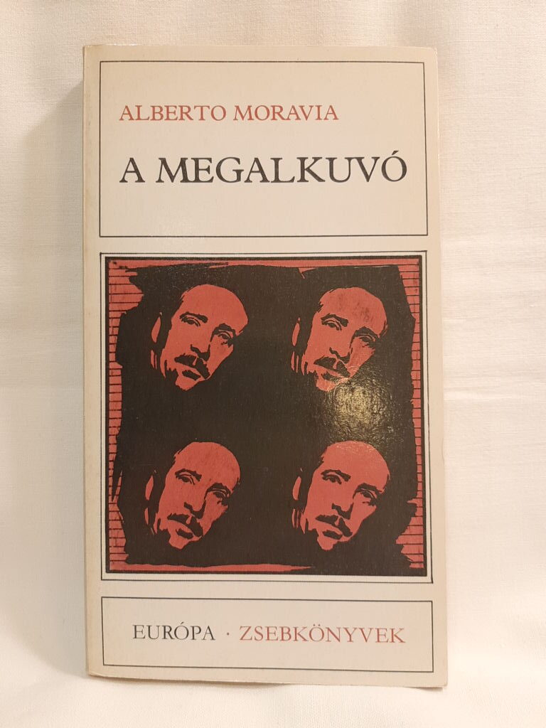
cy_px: 364
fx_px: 568
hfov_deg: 51.4
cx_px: 273
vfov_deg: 65.3
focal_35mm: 27
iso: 484
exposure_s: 1/25
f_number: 1.7
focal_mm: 3.93
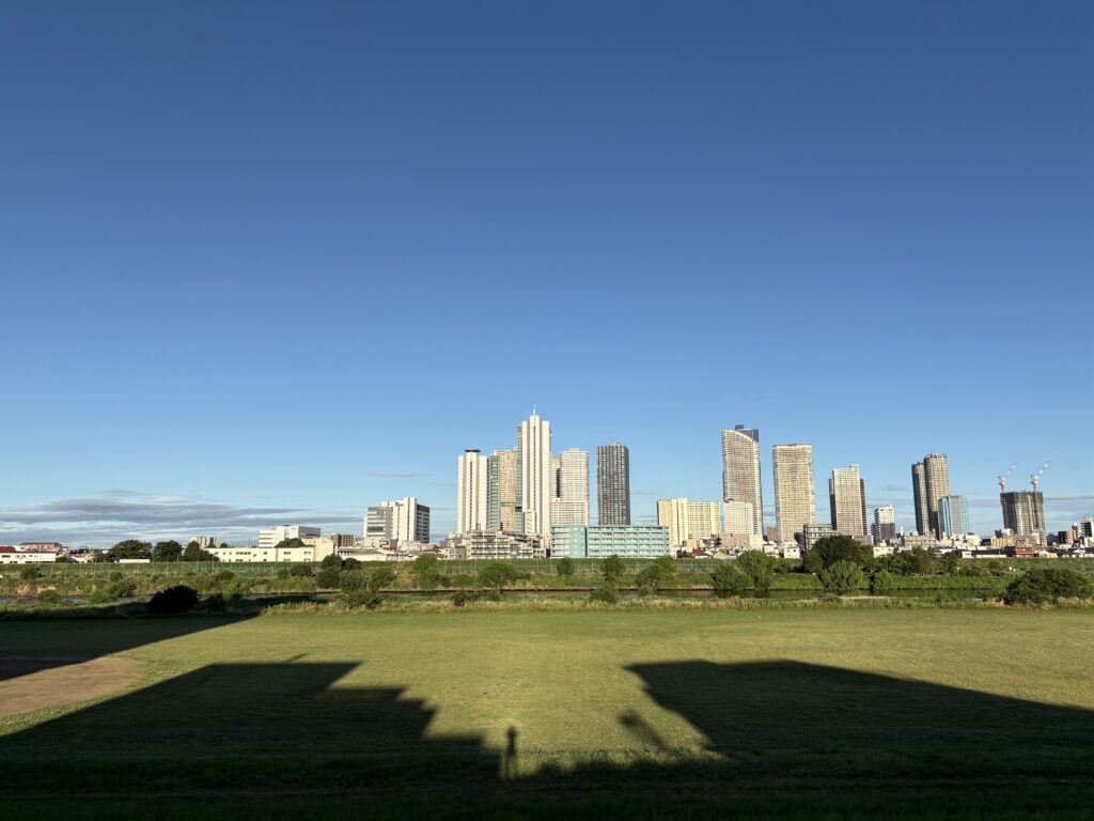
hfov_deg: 67.3
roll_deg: +0.4
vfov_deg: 53.1
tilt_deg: +11.6
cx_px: 547
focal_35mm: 26
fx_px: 822
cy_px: 410
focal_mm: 5.96
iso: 50
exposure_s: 1/3623
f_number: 1.6
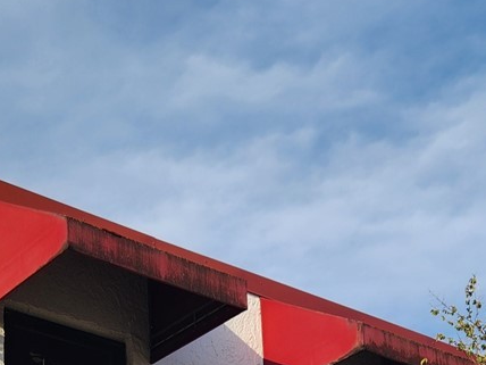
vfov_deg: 15.3
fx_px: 1207
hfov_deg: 22.7
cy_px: 613
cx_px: 211
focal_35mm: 86
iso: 20
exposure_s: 1/1129
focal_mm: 5.4
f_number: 1.8
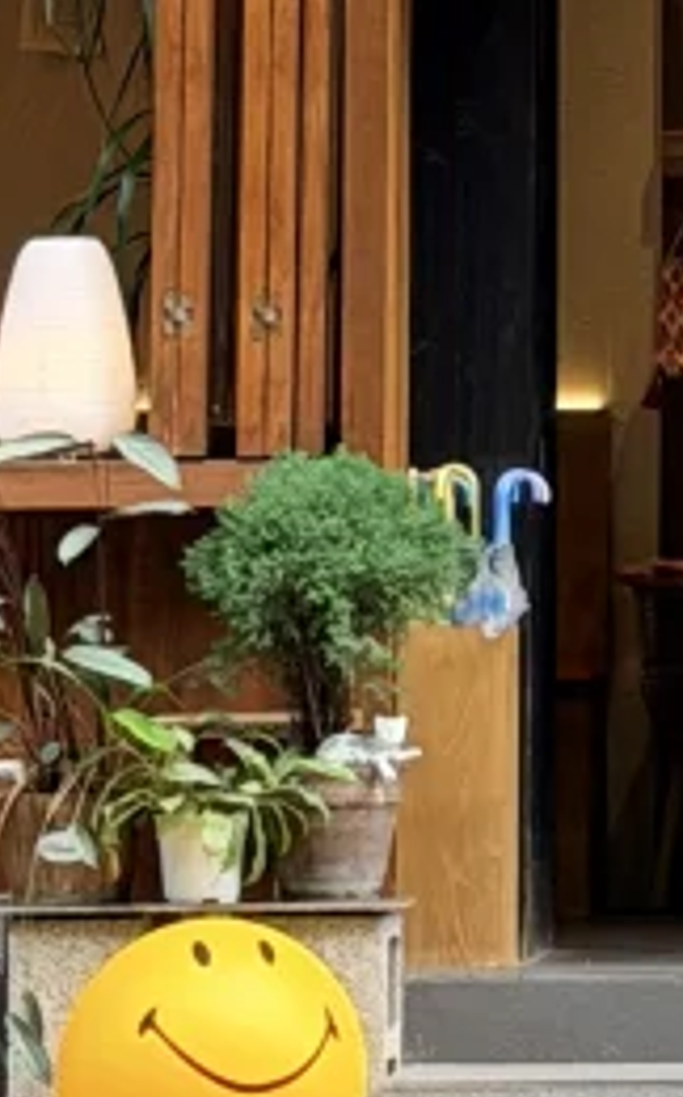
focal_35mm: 282
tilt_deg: +6.7
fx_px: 8417
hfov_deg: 4.6
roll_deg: -0.8
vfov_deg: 7.3
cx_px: 1130
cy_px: -527
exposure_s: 1/334
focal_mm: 6.76
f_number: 1.78
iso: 80
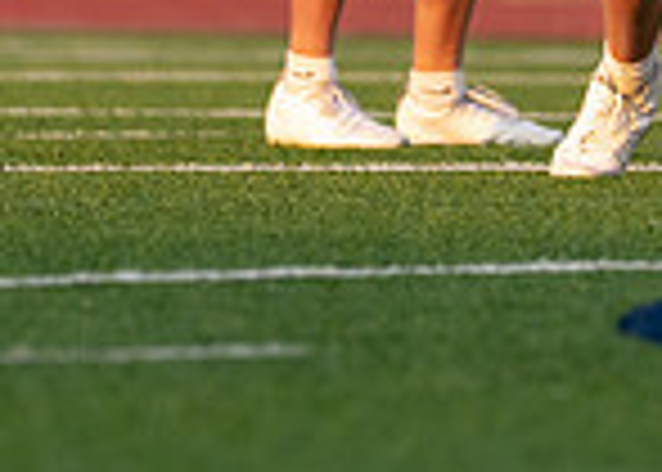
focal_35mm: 1353
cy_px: -410
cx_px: 310
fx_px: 25438
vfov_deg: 1.1
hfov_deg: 1.5
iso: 400
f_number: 2.8
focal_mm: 200
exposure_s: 1/1600
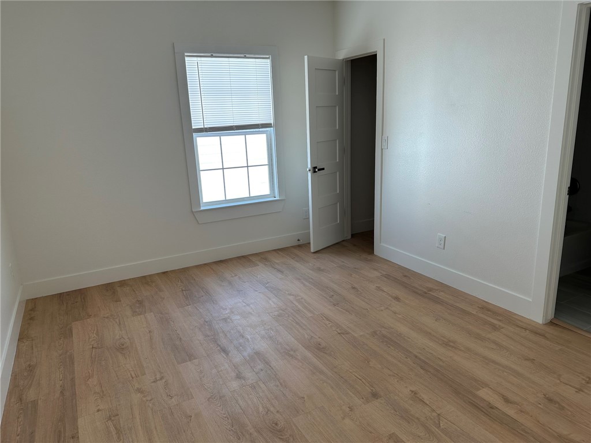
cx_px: 296
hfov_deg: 71.6
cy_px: 222
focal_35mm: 24
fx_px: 410
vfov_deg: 56.8
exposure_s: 1/160
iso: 100
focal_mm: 6.86
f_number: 1.78
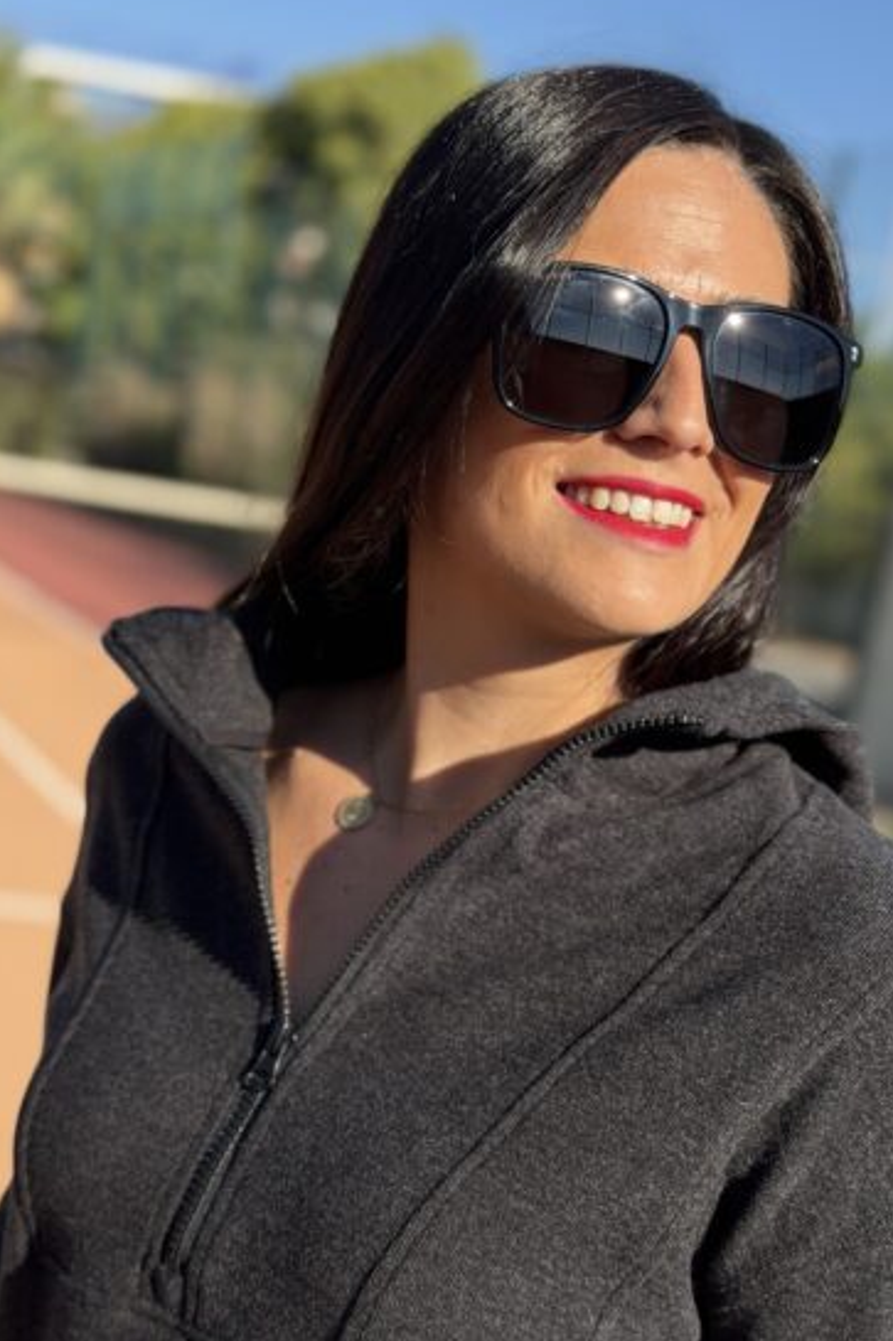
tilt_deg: -6.3
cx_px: 507
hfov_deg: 24.6
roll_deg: -12.6
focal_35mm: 55
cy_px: 709
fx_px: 2048
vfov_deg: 36.2
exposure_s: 1/3704
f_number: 1.78
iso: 64
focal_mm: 6.76
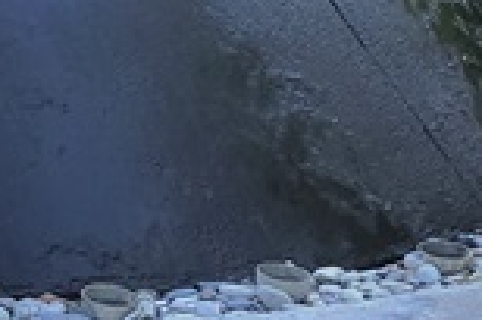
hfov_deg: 11.0
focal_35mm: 176
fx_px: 2352
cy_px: -756
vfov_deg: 6.8
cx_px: -376
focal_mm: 5.4
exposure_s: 1/866
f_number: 1.8
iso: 40
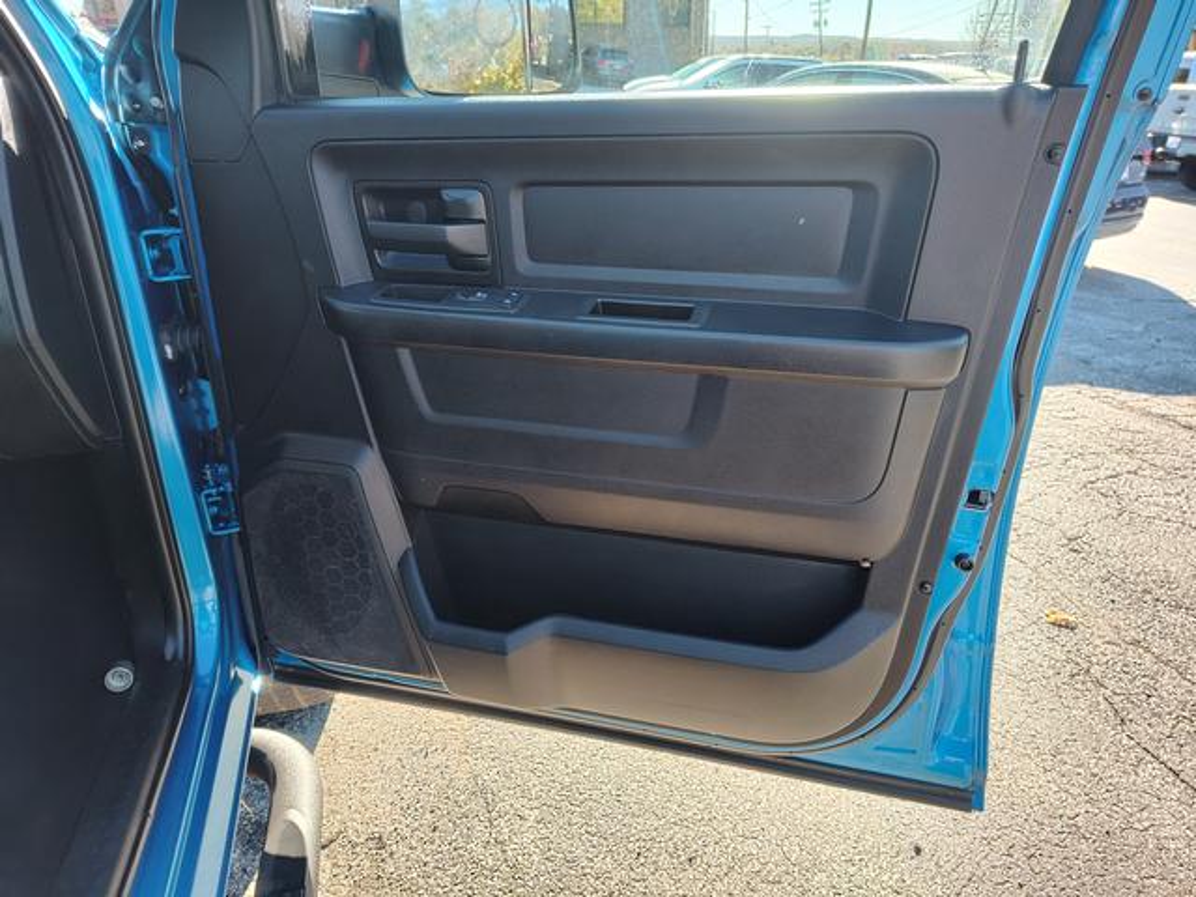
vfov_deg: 58.9
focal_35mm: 23
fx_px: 795
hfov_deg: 73.9
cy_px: 448
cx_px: 598
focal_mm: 5.56
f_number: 1.88
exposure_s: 1/221
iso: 100
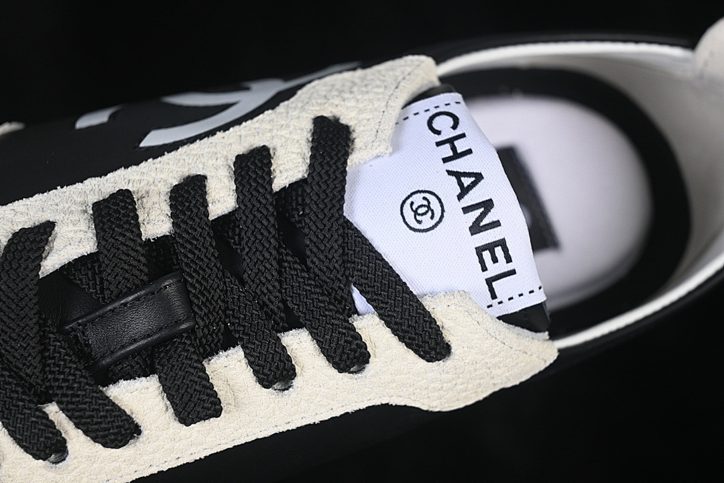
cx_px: 362
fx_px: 1508
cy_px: 242
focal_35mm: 75
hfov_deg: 27.0
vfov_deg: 18.2
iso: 160
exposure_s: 1/60
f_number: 6.3
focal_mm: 50
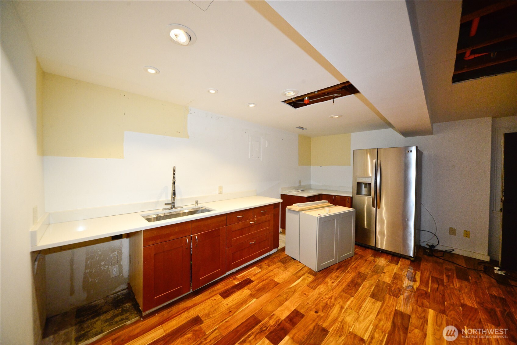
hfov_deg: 112.6
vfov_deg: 90.0
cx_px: 258
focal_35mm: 12
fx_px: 172
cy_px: 172
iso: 3200
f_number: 10
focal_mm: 12
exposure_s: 1/125
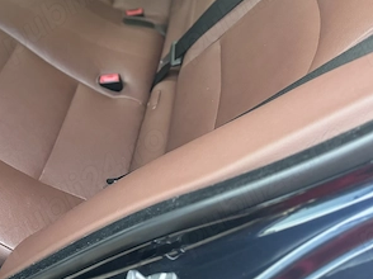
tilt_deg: -36.6
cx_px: -6
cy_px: 9
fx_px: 528
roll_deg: -4.1
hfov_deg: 35.0
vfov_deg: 28.1
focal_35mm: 49
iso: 400
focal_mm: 6.76
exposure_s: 1/60
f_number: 1.78
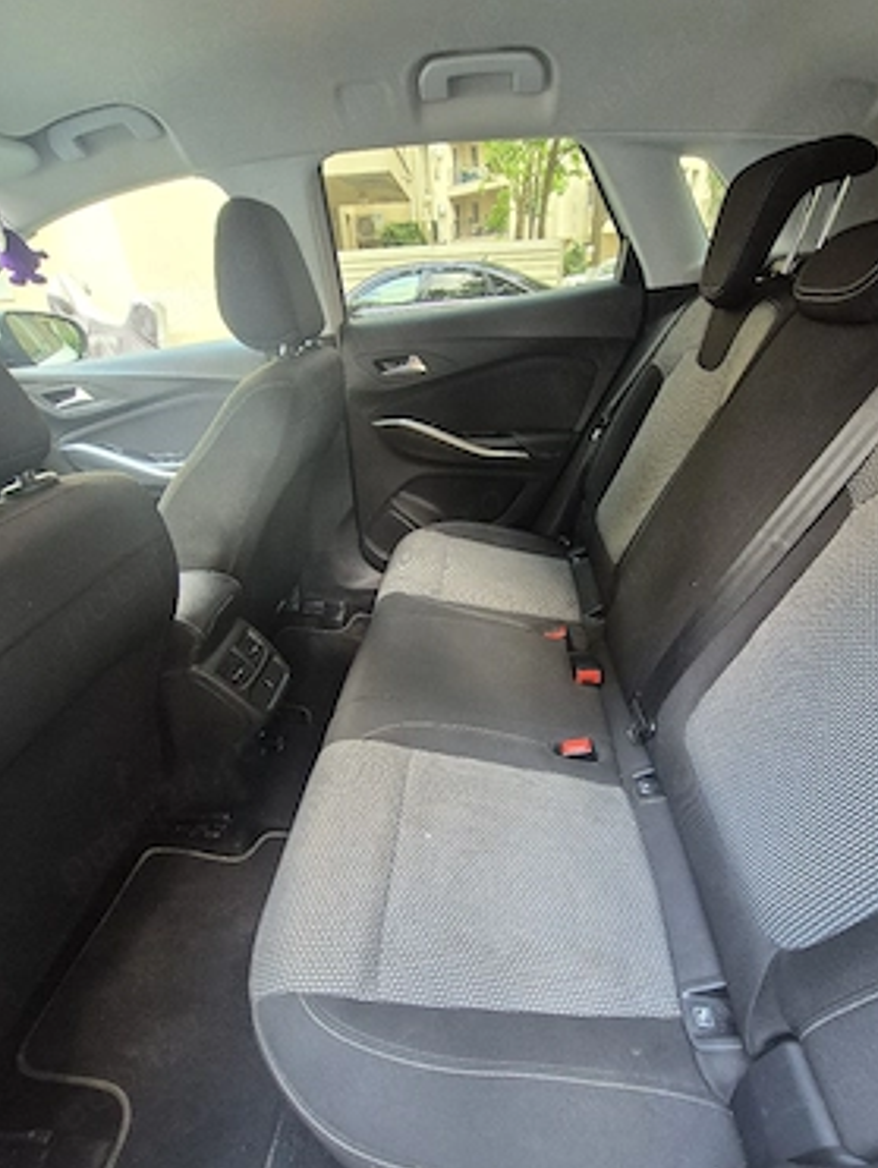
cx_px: 466
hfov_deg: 85.7
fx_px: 473
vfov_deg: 102.0
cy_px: 601
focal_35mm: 14
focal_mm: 2.2
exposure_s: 1/50
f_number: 2.2
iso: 500
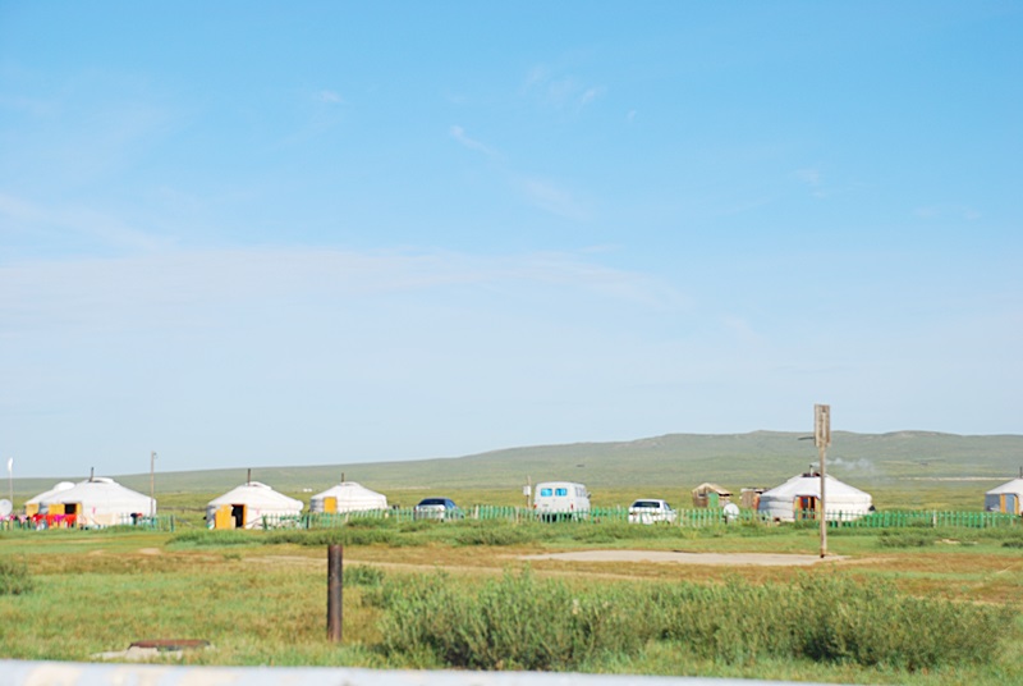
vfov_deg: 17.6
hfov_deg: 26.0
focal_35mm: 78
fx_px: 2220
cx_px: 512
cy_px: 343
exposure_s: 1/320
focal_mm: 52
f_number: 6.3
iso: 100
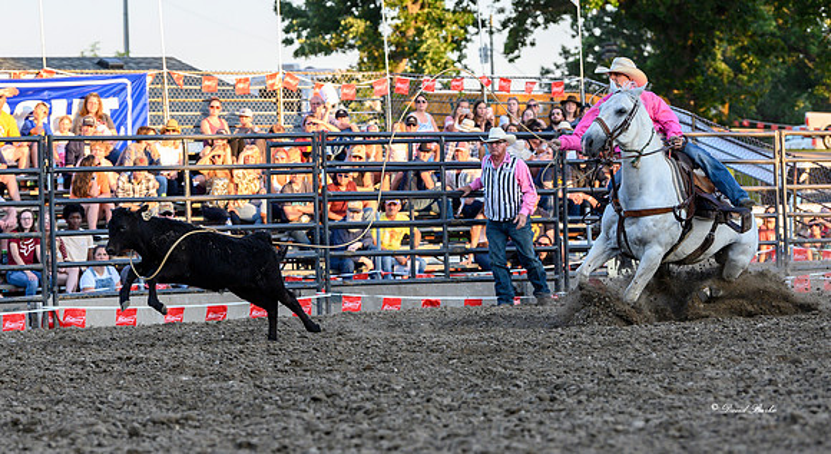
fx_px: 3581
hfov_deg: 13.2
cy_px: 216
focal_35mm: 164
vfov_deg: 7.3
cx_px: 335
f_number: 4.5
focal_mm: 130
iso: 1600
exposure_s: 1/1250
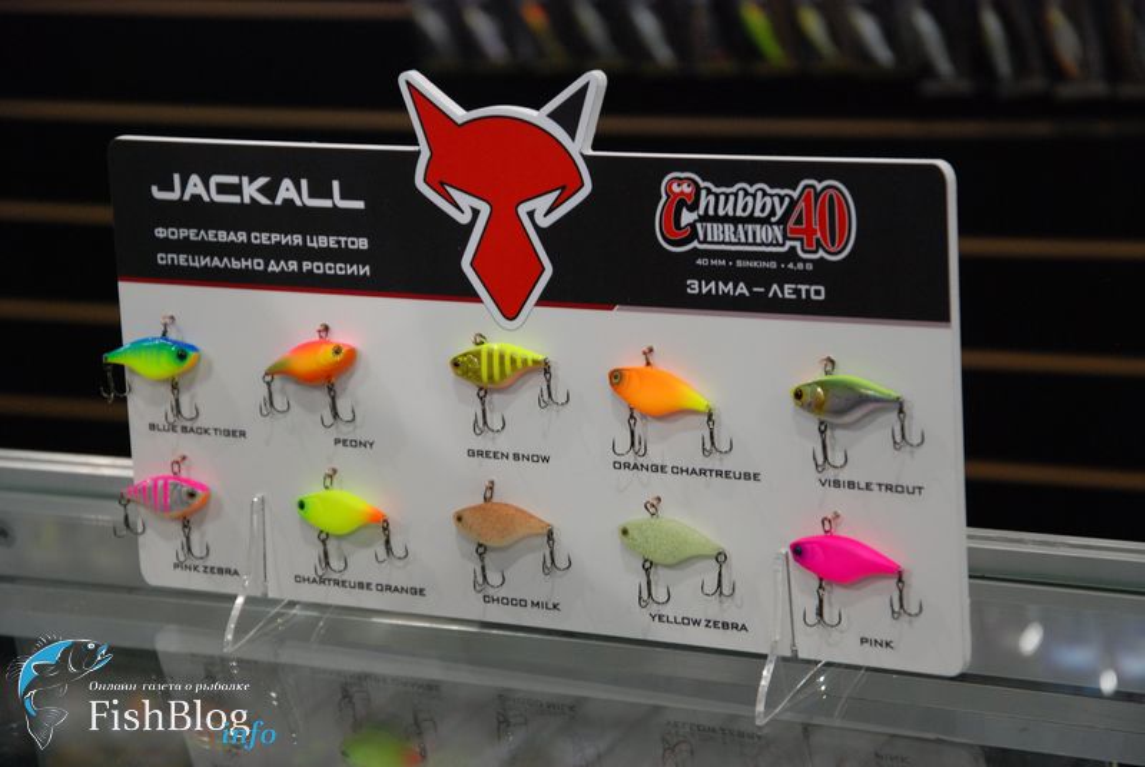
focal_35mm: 120
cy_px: 384
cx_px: 572
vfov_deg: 11.5
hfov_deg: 17.0
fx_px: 3822
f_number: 5.6
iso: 640
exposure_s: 1/100
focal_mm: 80
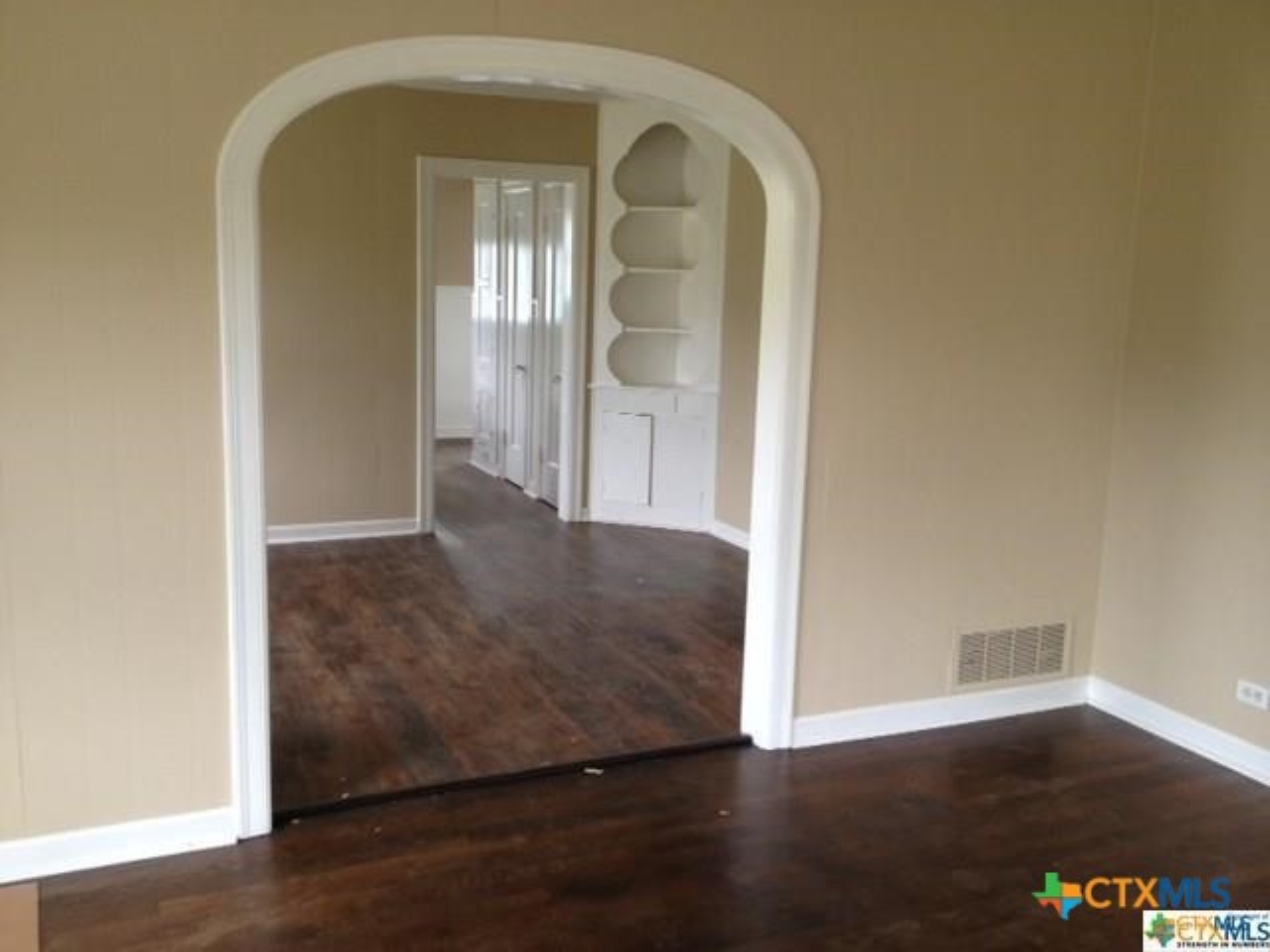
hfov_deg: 52.6
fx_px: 1284
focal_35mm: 35
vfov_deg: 40.7
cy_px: 476
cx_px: 635
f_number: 2.4
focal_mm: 4.28
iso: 64
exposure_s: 1/30
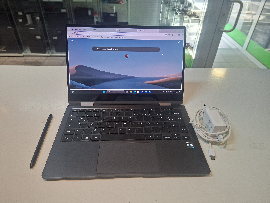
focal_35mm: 23
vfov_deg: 58.9
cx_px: 135
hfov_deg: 73.9
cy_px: 102
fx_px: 179
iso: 125
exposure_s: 1/100
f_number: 1.8
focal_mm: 5.54
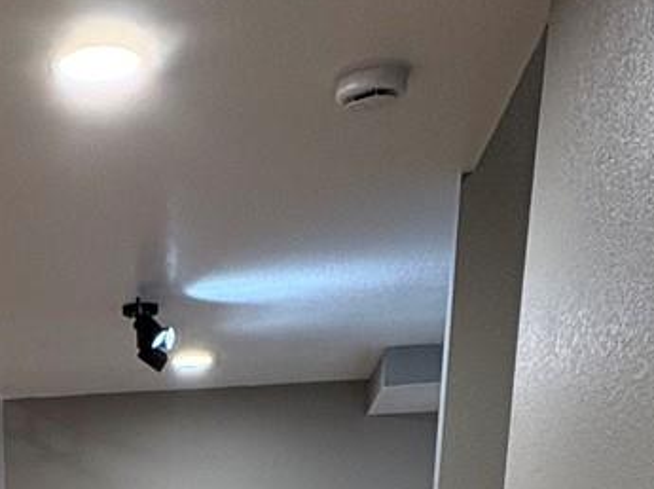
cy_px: 933
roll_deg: +1.0
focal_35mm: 65
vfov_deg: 17.4
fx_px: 1227
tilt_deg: -17.3
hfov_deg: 28.2
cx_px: 15
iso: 160
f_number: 2.2
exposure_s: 1/60
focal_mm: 2.22
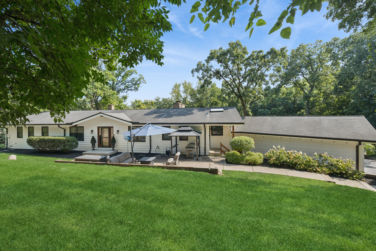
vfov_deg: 81.2
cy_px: 126
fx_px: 146
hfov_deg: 104.3
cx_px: 188
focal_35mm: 14
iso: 200
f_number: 8
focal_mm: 14
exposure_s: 1/100
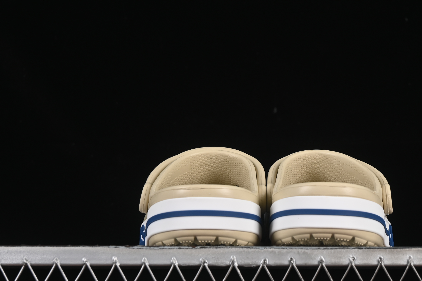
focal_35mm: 95
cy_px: 135
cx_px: 261
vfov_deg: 14.4
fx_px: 1113
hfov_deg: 21.4
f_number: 8
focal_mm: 50
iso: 160
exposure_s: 1/60
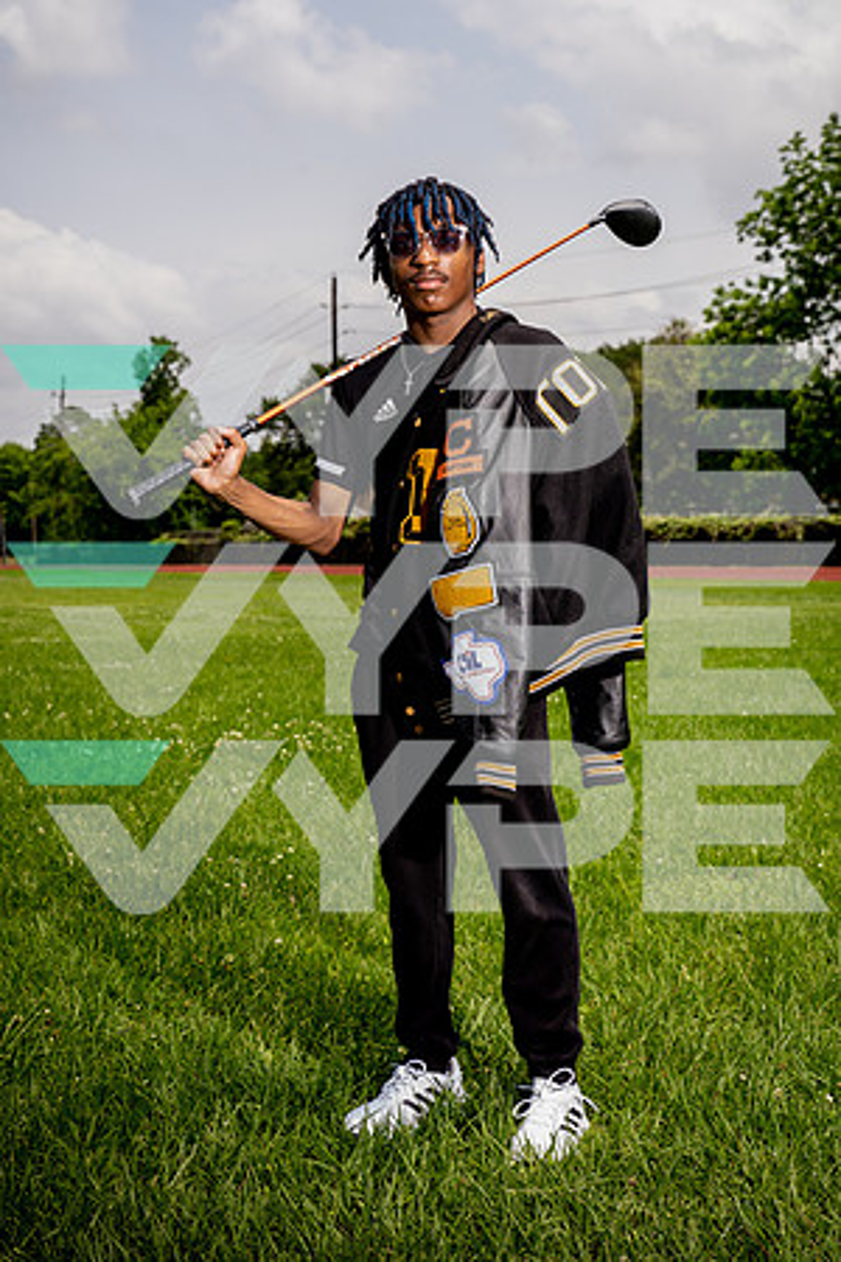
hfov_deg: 24.2
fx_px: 1962
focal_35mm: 56
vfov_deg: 35.6
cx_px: 420
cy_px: 631
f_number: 7.1
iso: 100
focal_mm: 56
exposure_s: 1/250
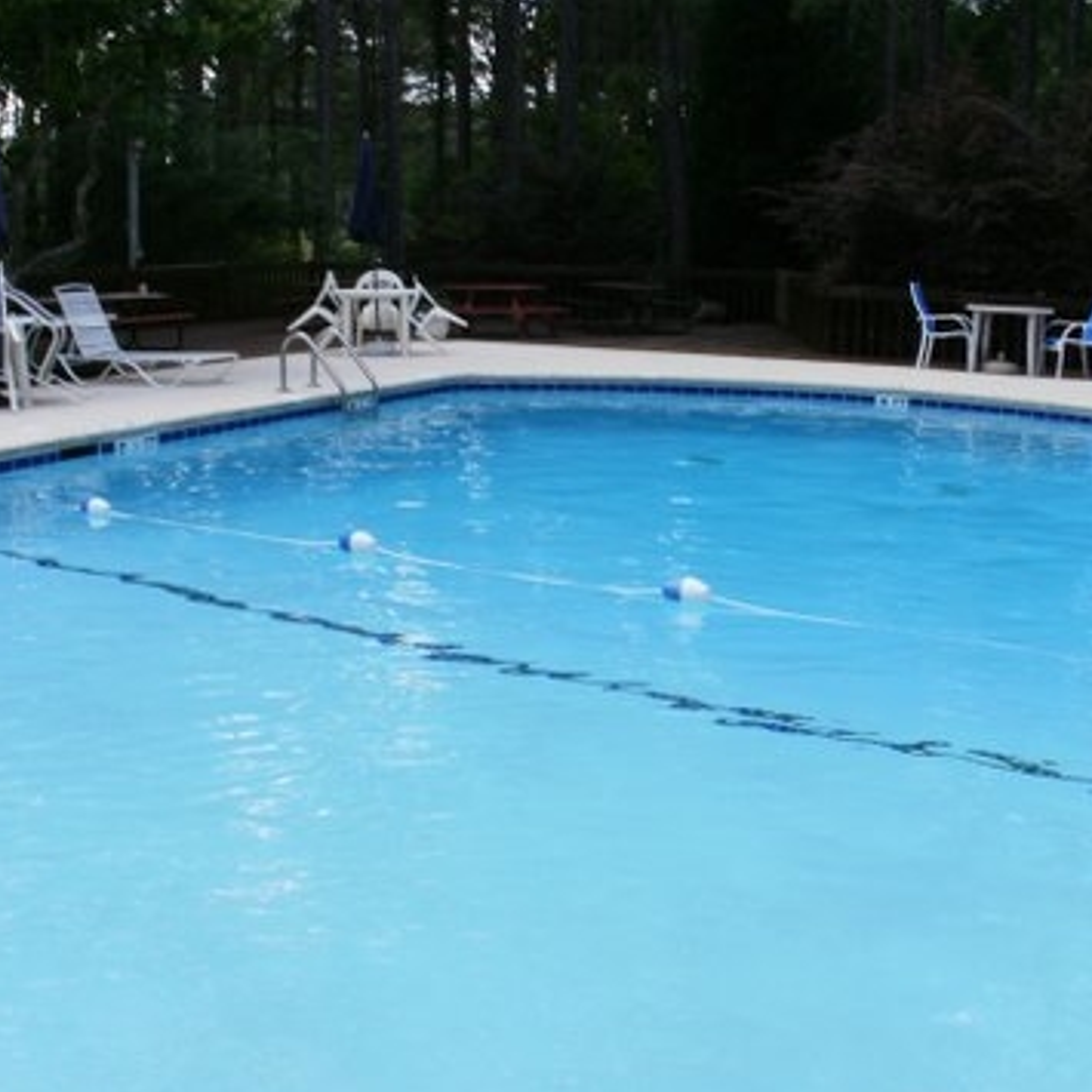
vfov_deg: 39.2
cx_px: 554
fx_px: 1535
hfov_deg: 39.2
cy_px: 548
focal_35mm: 43
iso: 100
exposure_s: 1/160
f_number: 5.6
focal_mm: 6.3
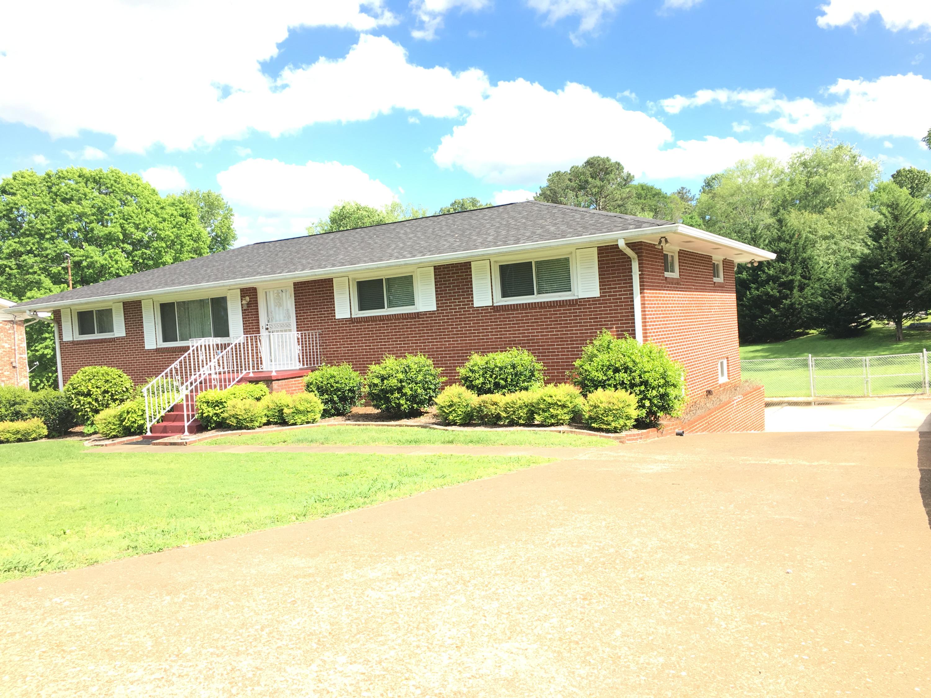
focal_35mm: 29
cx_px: 466
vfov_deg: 48.2
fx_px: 780
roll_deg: +4.0
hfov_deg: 61.7
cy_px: 349
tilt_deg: -3.3
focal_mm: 4.15
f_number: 2.2
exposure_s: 1/481
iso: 25
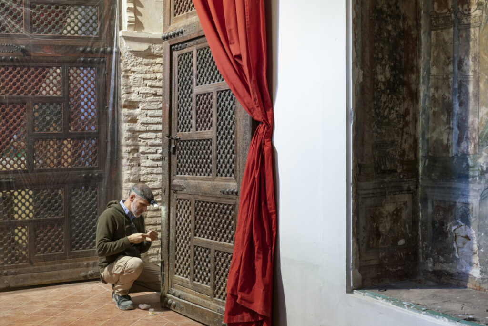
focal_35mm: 55
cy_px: 163
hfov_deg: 36.2
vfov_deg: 24.6
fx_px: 746
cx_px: 244
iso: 1600
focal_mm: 55
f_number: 5.6
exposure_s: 1/20
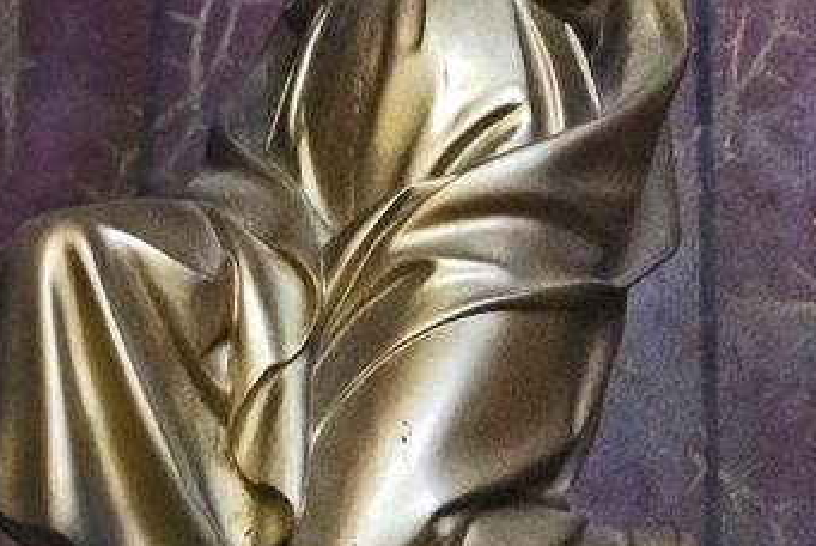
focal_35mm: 517
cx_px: -602
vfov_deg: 2.6
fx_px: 11728
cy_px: -787
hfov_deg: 4.0
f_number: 4
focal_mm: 92
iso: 2500
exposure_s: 1/30
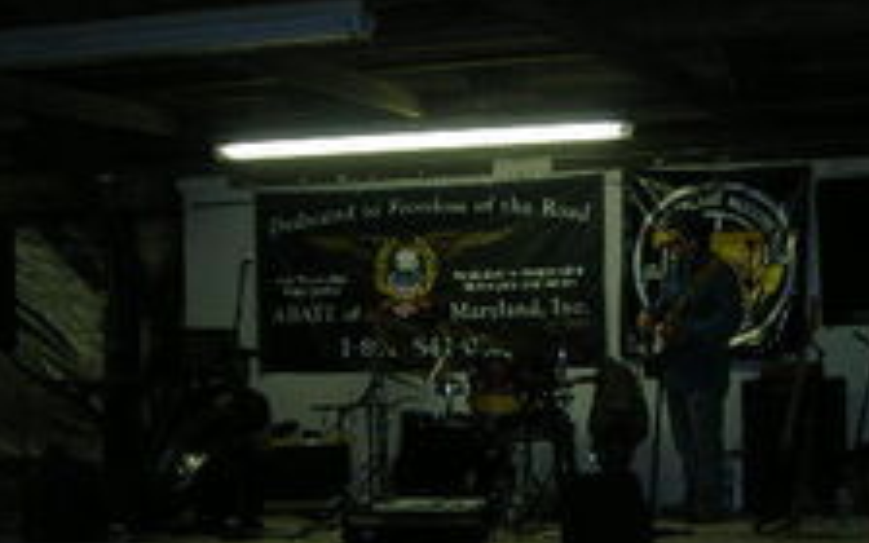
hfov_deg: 28.6
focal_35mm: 72
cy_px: 349
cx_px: 481
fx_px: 1705
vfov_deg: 18.1
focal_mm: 6.3
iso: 103
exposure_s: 1/60.1
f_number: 3.2
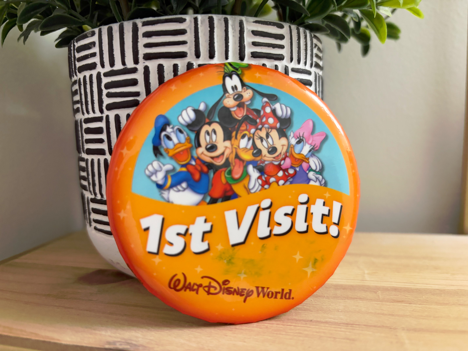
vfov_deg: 53.1
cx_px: 234
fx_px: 352
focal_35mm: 26
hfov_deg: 67.3
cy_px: 176
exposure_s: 1/60
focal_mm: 5.96
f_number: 1.6
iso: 400
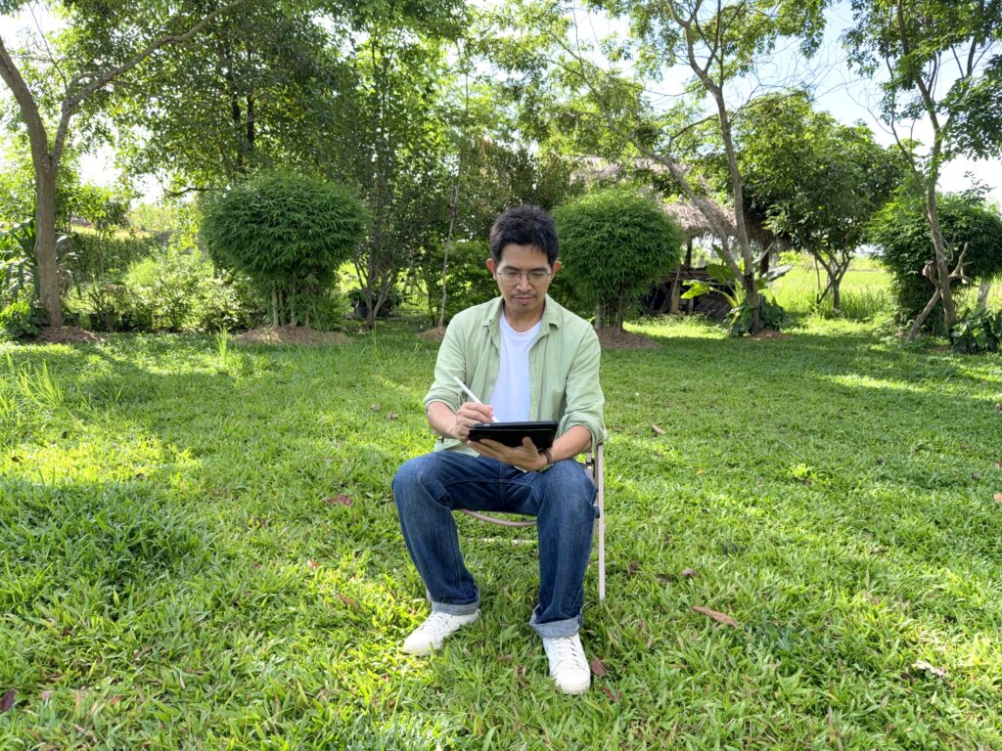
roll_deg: -1.5
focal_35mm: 24
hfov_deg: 71.6
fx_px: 695
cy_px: 376
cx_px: 501
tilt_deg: -9.5
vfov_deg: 56.8
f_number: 1.78
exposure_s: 1/831
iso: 100
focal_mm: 6.76
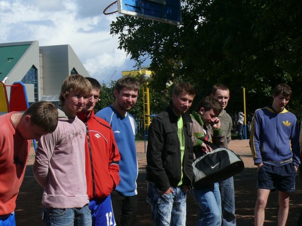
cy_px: 113
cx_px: 151
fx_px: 829
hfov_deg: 20.7
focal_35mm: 95
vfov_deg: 15.6
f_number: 6.3
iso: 100
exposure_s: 1/500
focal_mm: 12.8
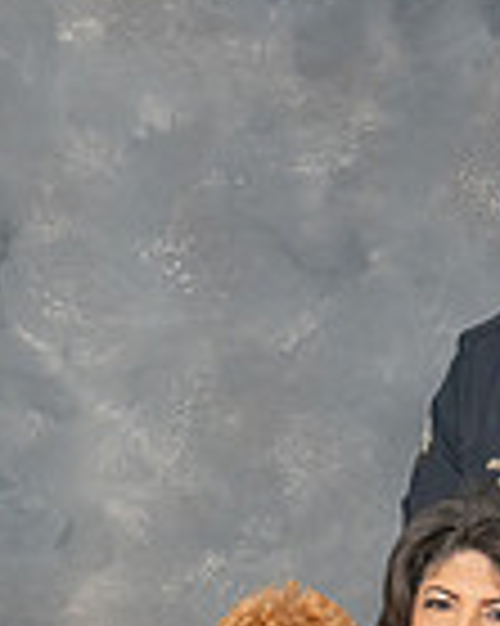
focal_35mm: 159
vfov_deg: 11.7
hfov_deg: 9.7
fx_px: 2944
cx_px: 232
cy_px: 861
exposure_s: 1/200
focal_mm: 30
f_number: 6.3
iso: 200
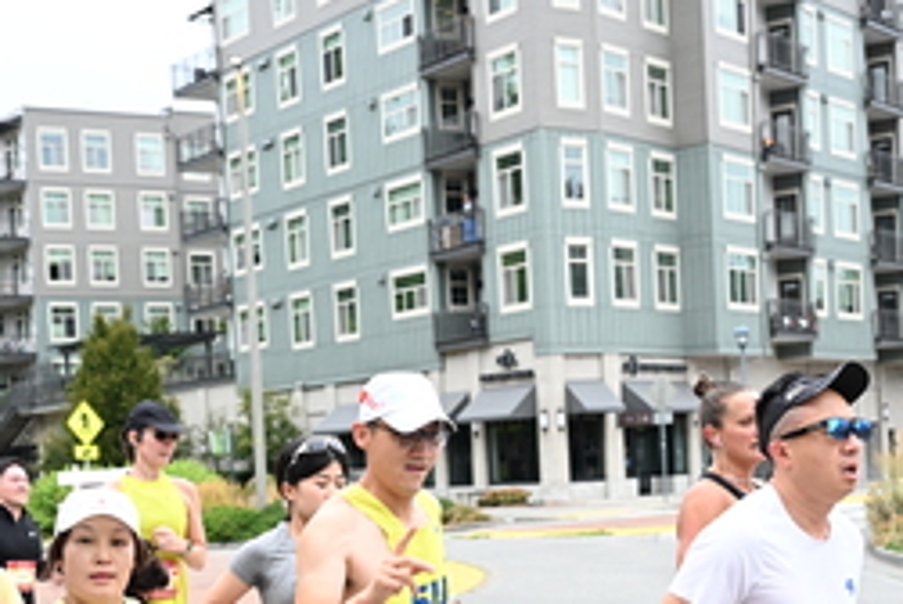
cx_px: 371
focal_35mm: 70
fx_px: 1758
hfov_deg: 28.8
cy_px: 548
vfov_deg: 19.2
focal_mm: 32
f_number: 4
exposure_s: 1/800
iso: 2000
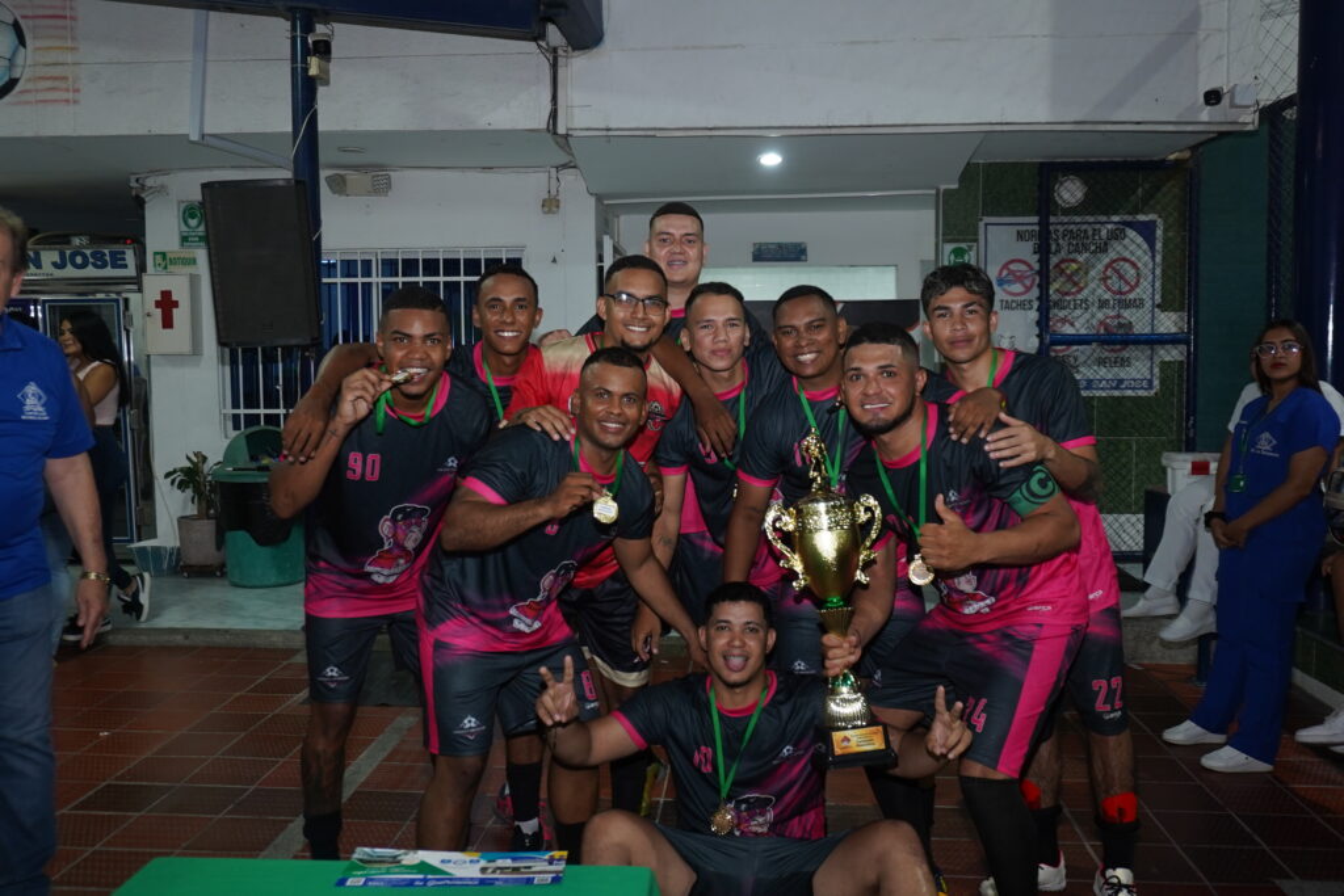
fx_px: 1120
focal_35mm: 30
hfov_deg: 61.9
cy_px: 448
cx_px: 672
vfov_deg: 43.6
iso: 800
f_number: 4
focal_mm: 20
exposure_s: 1/60
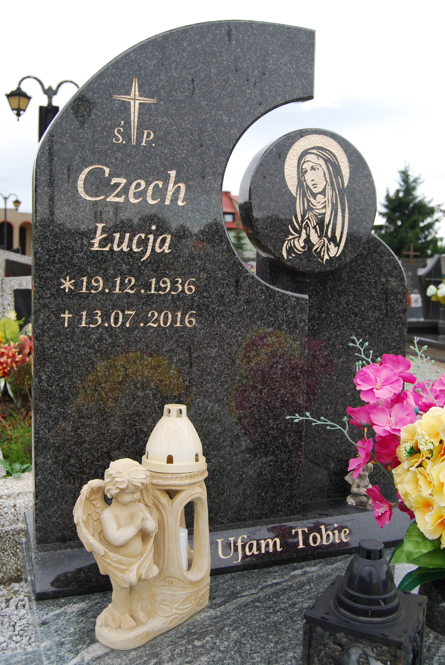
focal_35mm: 36
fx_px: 666
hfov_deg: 37.0
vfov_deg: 53.1
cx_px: 228
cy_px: 318
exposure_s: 1/125
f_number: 5.6
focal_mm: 22
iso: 160
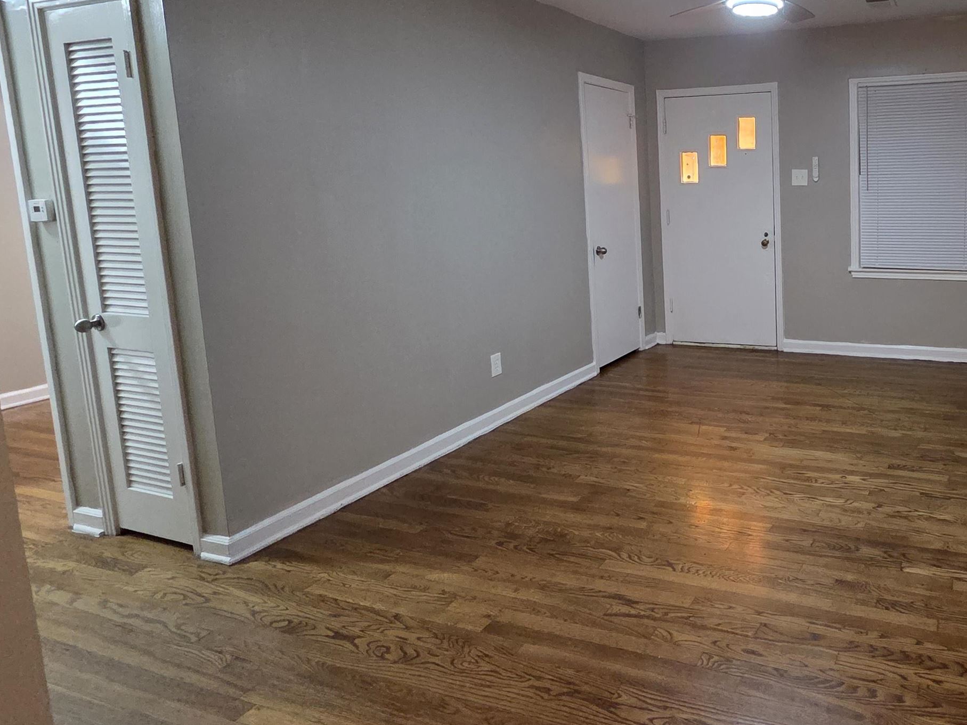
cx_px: 763
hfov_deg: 69.5
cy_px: 262
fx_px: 615
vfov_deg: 60.1
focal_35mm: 22
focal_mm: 2.2
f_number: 2.2
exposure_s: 1/60
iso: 1250
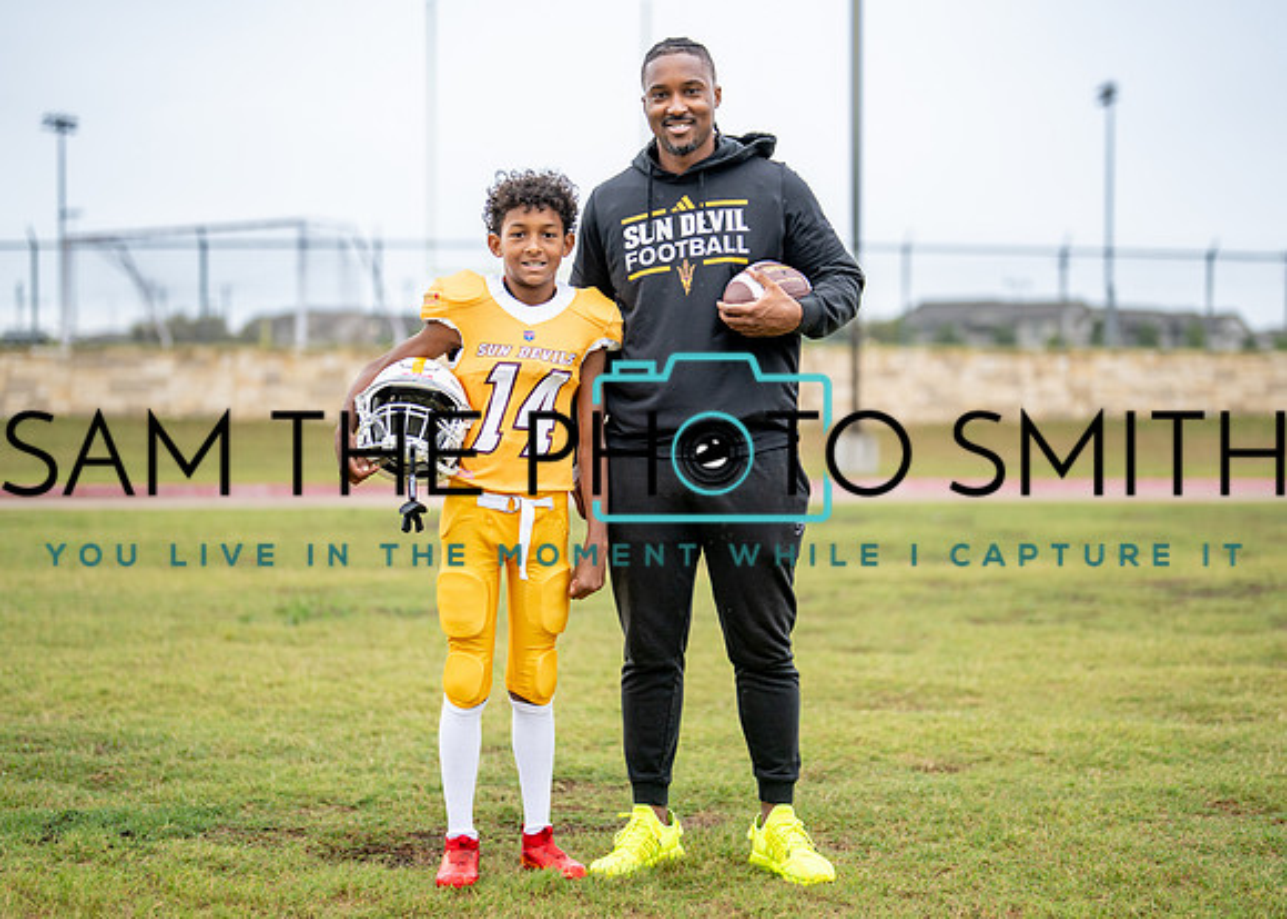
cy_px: 454
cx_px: 670
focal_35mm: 63
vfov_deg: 22.7
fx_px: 2288
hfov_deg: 31.4
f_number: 1.2
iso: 320
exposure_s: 1/1000
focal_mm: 50
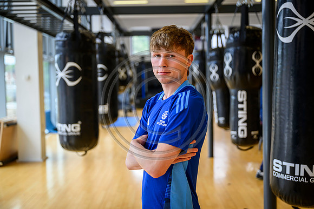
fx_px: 445
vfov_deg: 26.5
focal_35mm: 51
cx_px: 157
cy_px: 104
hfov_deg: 38.9
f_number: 2.8
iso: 640
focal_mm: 51
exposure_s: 1/400
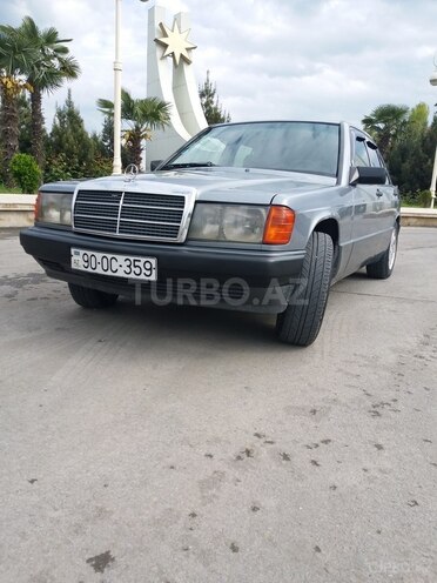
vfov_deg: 65.3
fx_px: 454
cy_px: 292
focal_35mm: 27
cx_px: 218
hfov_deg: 51.4
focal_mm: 3.7
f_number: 1.9
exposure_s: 1/697
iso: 40
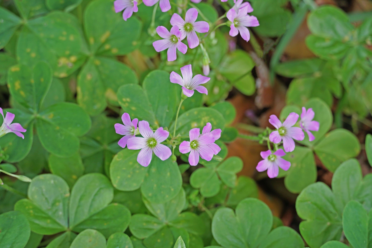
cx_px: 186
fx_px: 914
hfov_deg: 23.0
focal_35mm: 88
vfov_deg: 15.4
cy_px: 124
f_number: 5.6
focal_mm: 59
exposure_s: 1/100
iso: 250
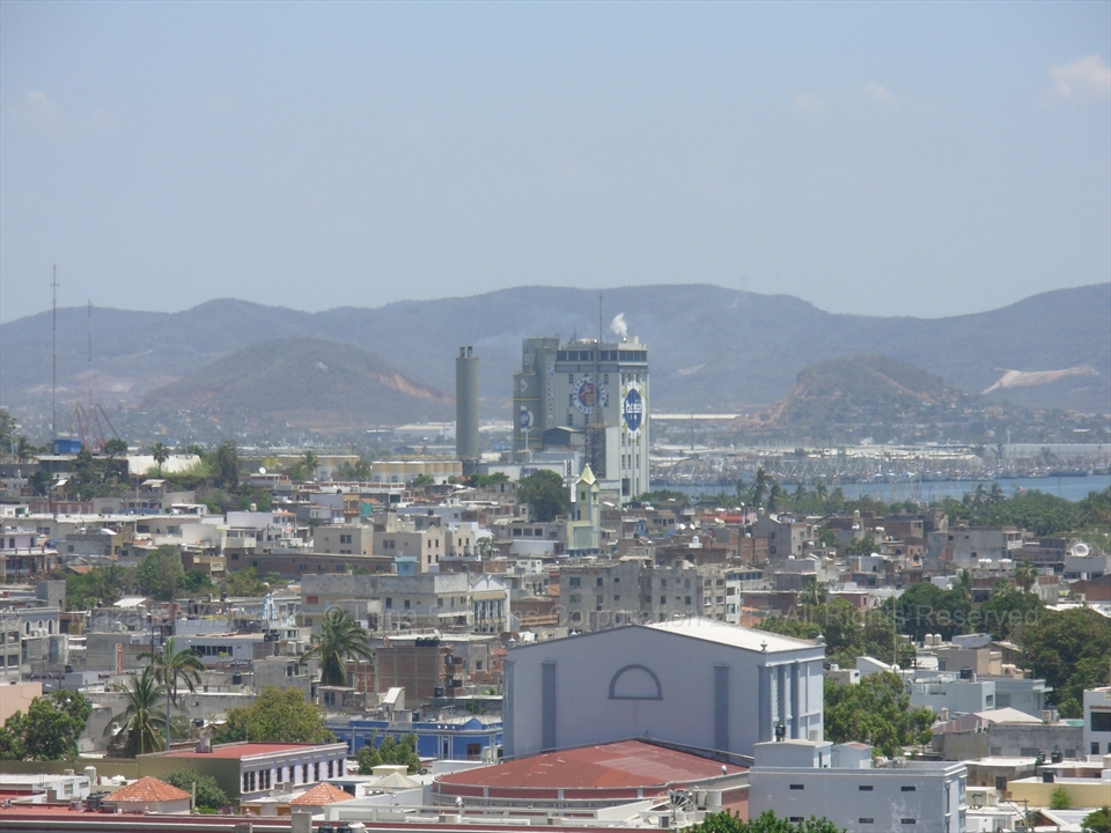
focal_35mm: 190
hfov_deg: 10.4
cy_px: 416
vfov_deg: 7.8
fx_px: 6098
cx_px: 556
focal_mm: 31.4
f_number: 5
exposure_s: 1/542
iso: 50
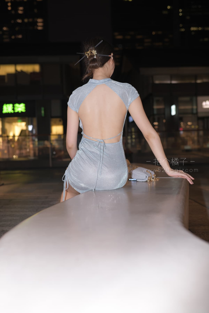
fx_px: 305
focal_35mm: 35
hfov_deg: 37.9
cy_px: 156
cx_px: 104
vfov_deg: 54.4
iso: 200
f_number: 2.5
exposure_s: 1/100
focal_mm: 35
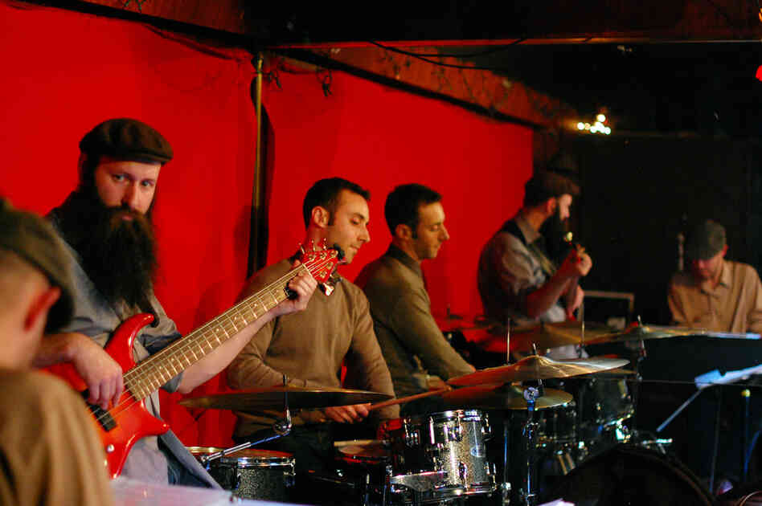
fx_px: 1586
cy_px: 253
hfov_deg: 27.0
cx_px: 381
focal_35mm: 75
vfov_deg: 18.1
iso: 1600
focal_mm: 50
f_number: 1.8
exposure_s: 1/80
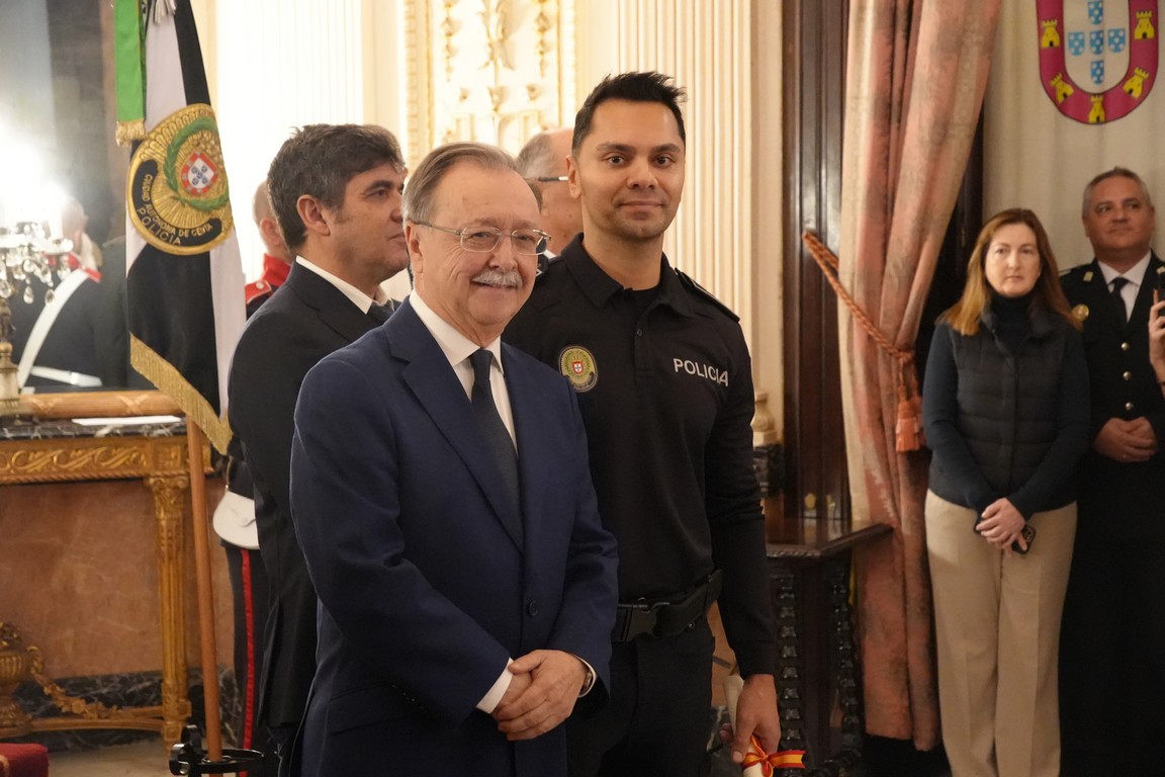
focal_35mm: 67
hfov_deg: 30.1
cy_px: 388
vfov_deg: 20.3
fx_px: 2168
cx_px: 582
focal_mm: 45
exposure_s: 1/160
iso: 12800
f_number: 4.5
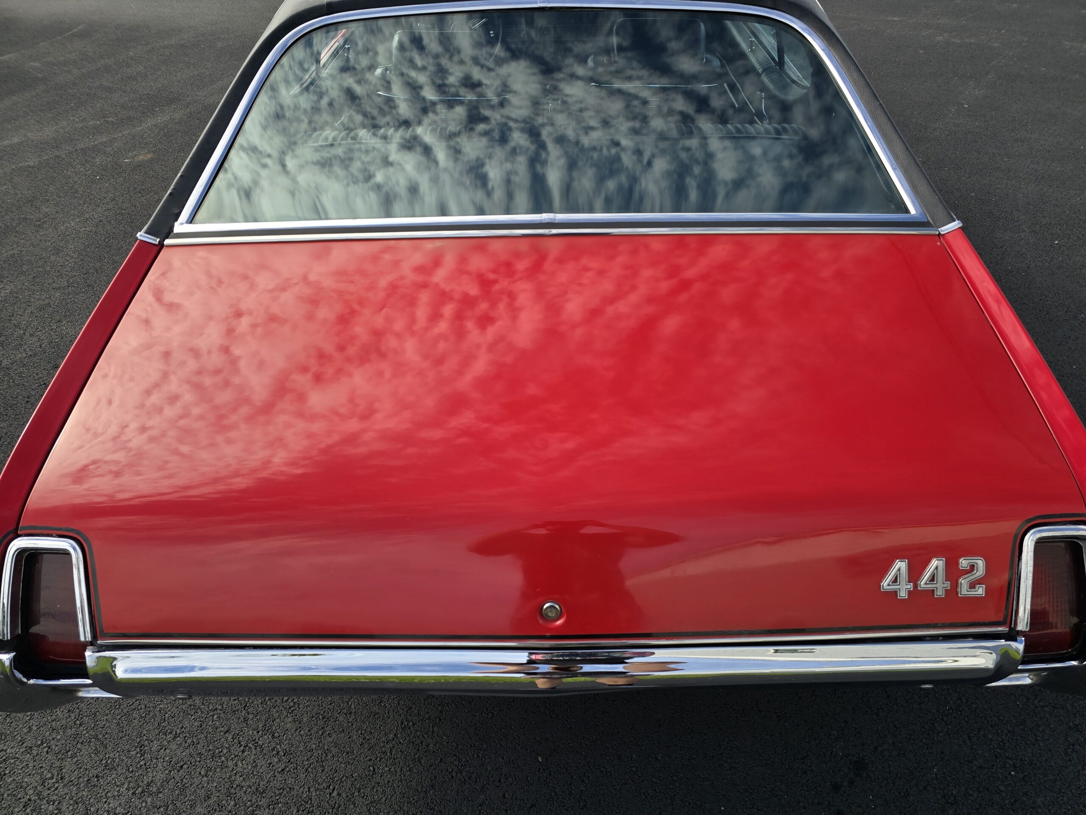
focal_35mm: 23
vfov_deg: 58.9
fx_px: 722
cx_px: 543
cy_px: 408
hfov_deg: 73.9
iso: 12
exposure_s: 1/443
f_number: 1.7
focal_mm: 6.3
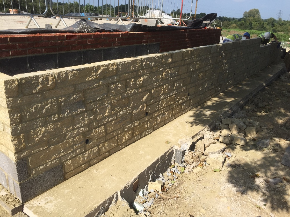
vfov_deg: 48.2
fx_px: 243
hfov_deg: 61.7
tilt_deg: -21.9
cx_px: 145
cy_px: 108
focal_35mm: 29
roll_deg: -5.0
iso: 32
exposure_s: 1/1980
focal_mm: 4.15
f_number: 2.2
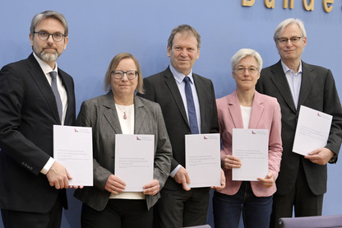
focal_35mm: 78
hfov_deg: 26.0
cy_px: 106
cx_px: 164
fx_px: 741
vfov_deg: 17.5
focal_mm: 72
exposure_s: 1/400
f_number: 5.6
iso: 3200
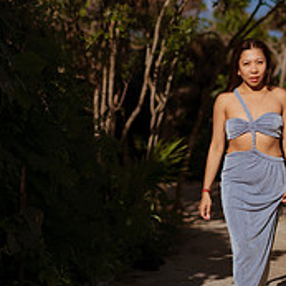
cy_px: 30
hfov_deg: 13.6
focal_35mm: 128
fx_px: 1196
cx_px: 236
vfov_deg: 13.5
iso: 50
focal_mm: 58
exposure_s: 1/8000
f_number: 2
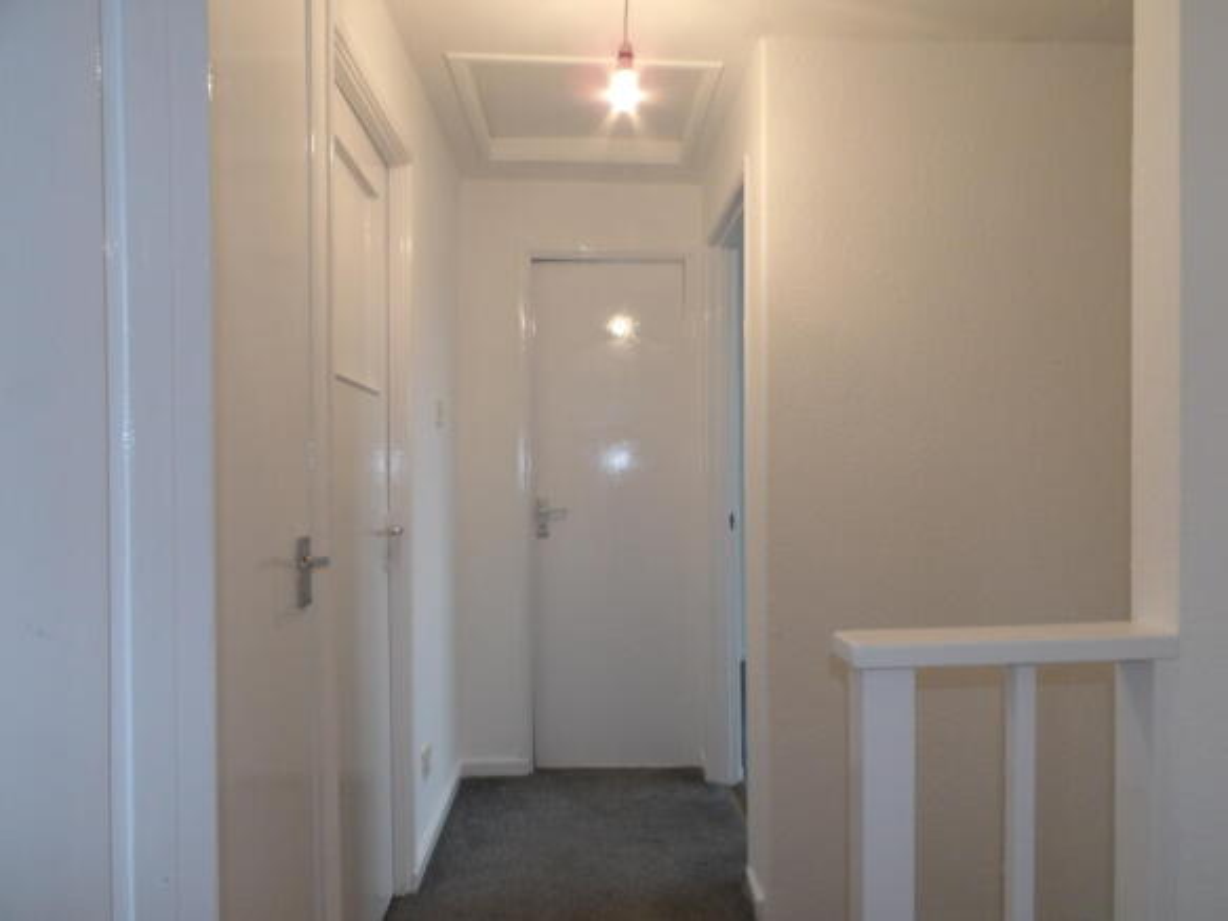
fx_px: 851
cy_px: 460
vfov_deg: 56.8
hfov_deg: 71.6
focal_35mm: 24
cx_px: 614
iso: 200
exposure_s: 1/21
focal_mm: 4.3
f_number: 4.1
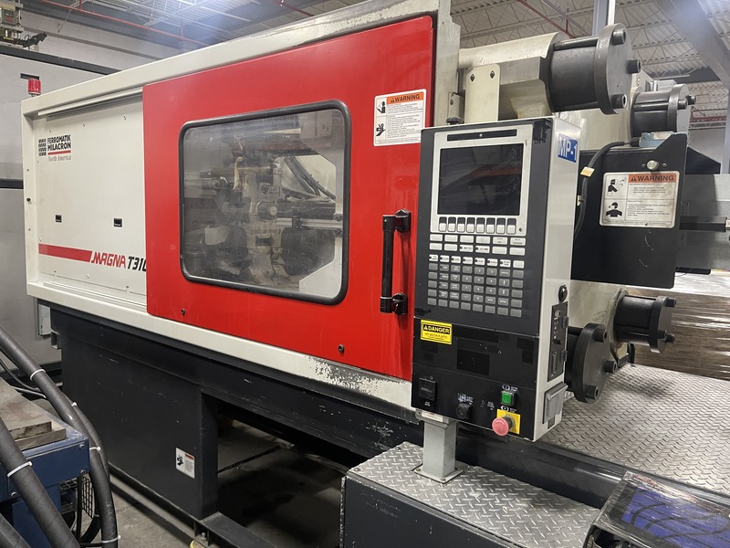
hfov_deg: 69.4
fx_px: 527
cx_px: 365
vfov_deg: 54.9
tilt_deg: -6.8
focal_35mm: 25
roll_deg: -3.1
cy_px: 274
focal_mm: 5.1
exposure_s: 1/40
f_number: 1.6
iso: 400
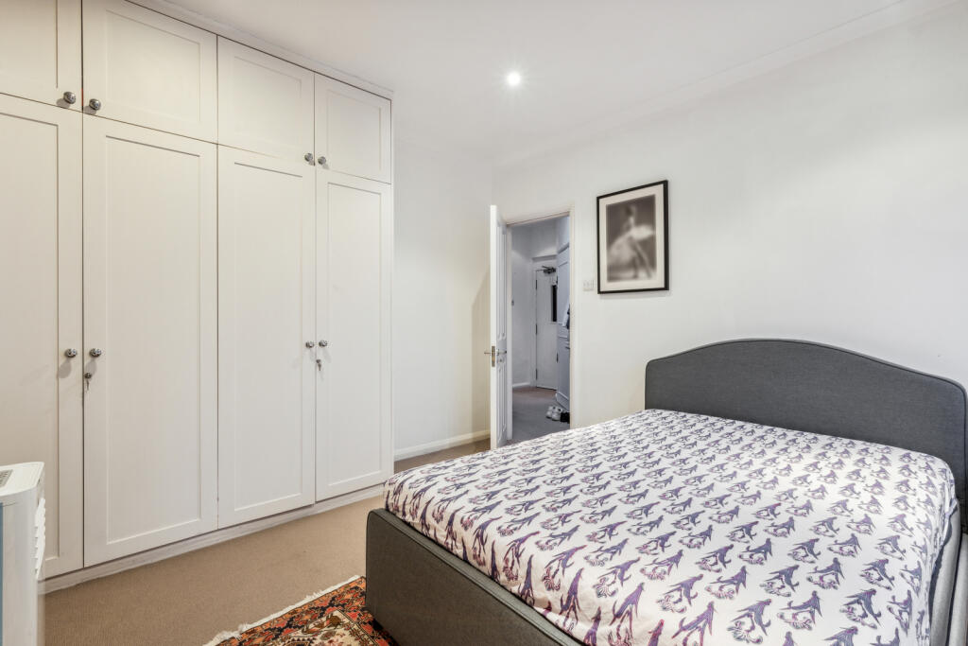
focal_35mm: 16
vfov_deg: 73.8
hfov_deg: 96.7
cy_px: 323
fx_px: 430
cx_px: 484
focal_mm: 16
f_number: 11
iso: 500
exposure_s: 1/3.33
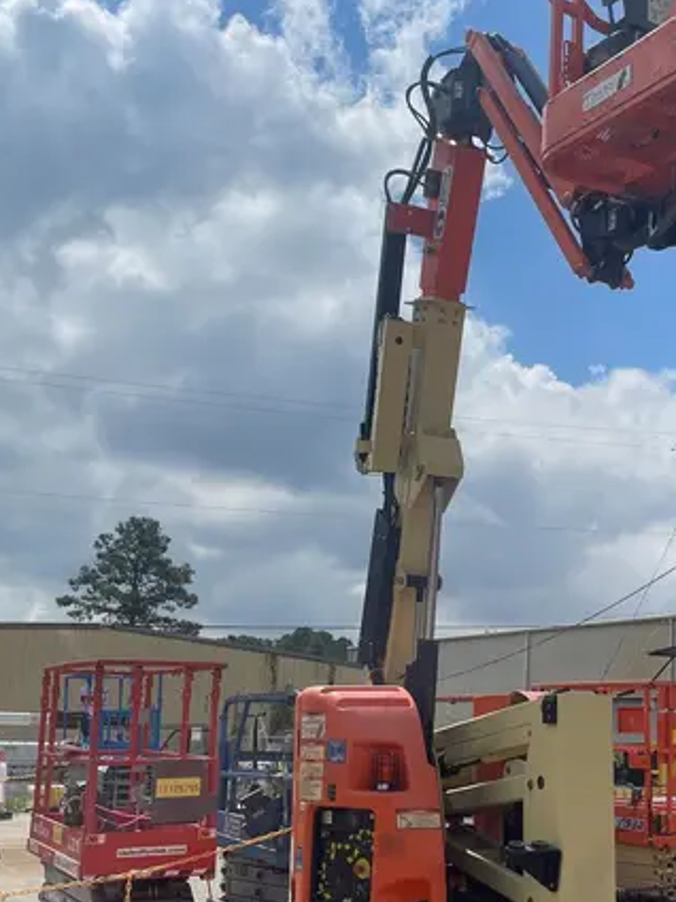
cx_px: 495
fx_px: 1172
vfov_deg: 41.9
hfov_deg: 31.7
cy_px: 531
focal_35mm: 45
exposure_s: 1/9091
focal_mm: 4.2
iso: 32
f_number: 1.6
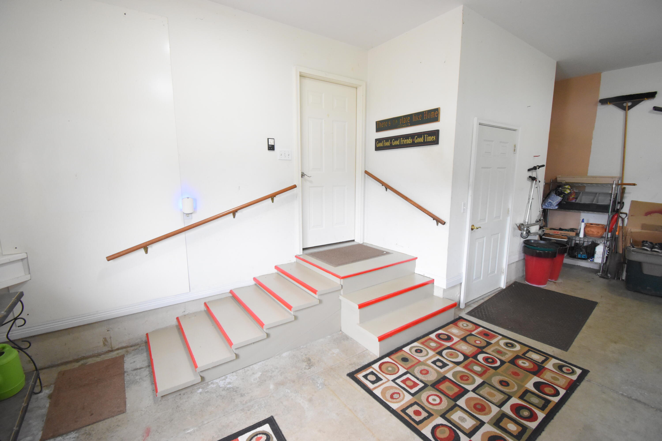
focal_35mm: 15
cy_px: 220
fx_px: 276
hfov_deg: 100.4
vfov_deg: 77.3
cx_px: 331
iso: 2200
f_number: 4.5
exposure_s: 1/125
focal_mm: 10
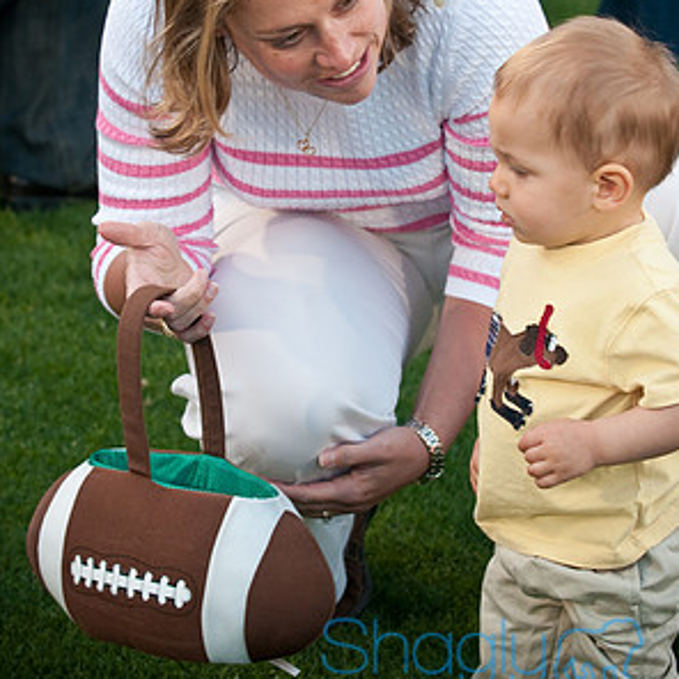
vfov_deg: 11.3
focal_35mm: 155
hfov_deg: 11.3
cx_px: 341
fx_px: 3440
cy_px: 245
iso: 400
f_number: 5.6
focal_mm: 80
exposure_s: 1/125
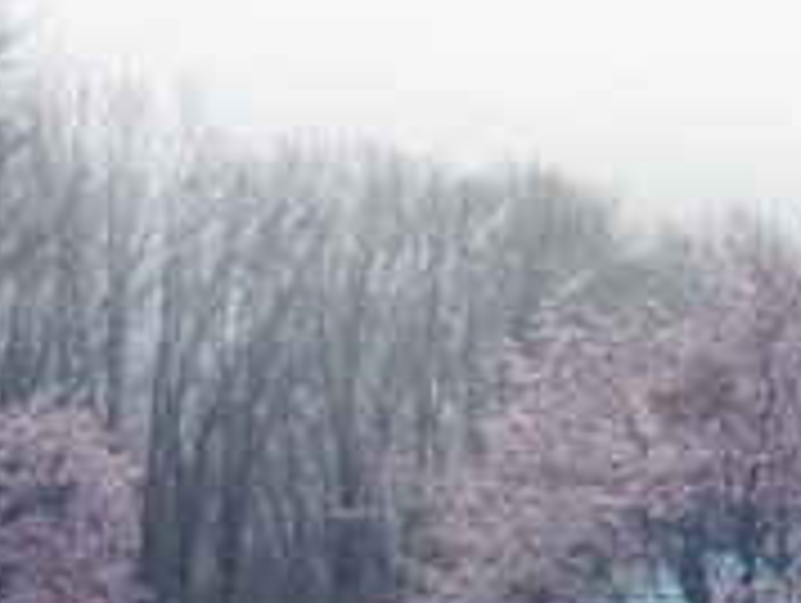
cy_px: 418
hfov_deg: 13.8
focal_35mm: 138
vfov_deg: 10.8
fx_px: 3198
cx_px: 1026
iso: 100
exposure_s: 1/125
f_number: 3
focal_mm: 6.8
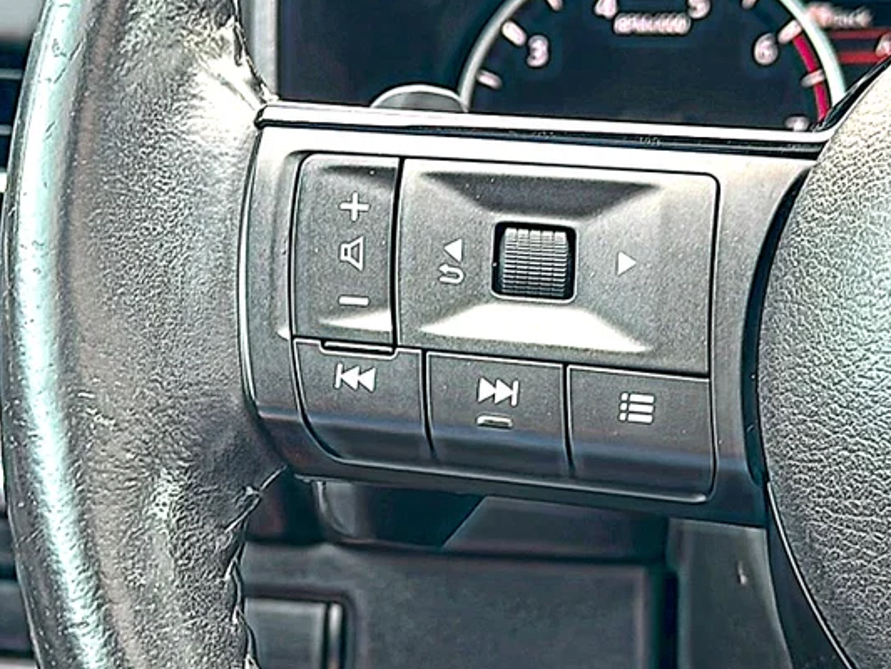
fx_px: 1622
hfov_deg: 30.7
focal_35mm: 63
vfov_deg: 23.3
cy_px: 295
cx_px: 485
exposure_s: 1/49
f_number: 1.78
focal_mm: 6.86
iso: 64
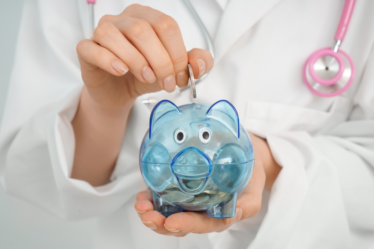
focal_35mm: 70
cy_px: 124
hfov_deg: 28.8
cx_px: 187
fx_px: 727
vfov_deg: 19.5
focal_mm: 70
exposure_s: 1/160
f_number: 10
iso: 200
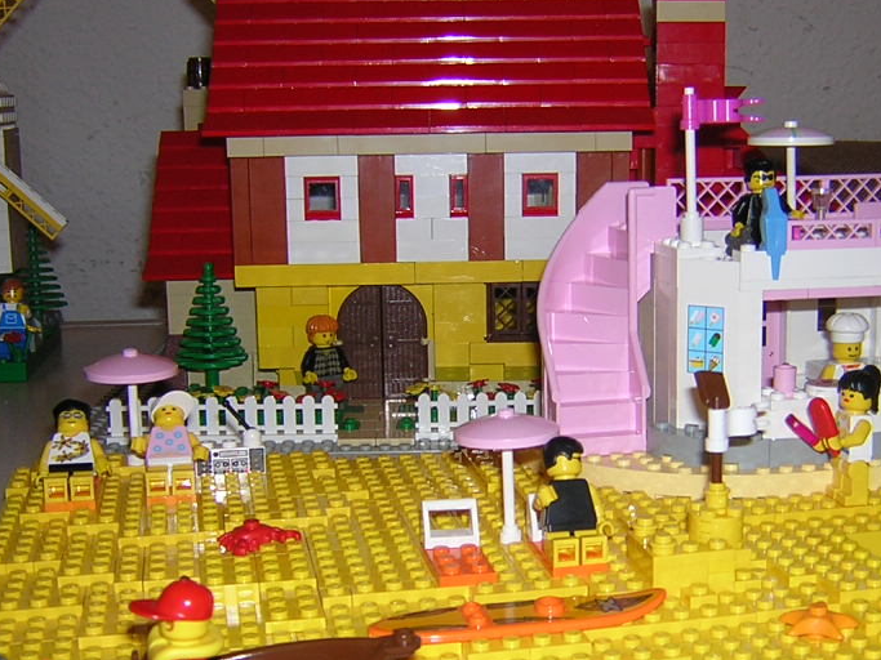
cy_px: 375
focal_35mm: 54
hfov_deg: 35.4
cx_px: 524
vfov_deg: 27.0
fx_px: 1374
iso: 100
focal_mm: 4.7
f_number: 2.6
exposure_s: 1/60.1
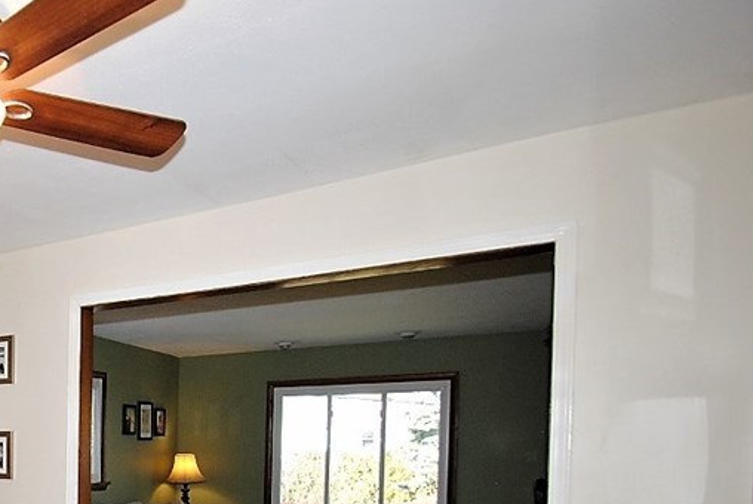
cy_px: 454
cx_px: -35
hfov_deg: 46.6
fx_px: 670
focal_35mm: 32
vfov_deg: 38.4
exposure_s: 1/125
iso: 400
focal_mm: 10
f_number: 5.6
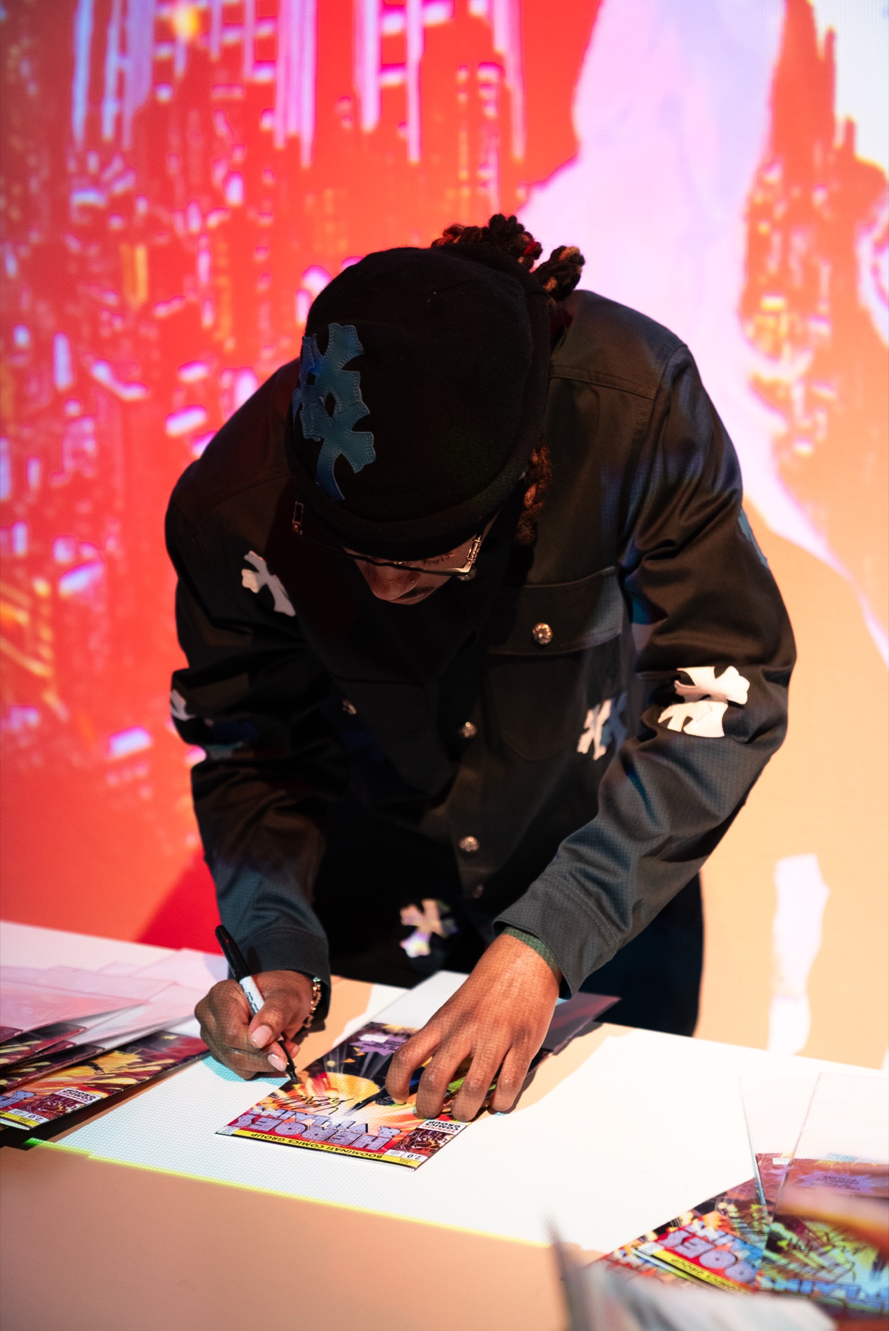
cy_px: 666
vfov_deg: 28.8
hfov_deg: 19.5
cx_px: 444
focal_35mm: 70
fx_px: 2589
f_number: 2.8
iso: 1600
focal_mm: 70
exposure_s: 1/125
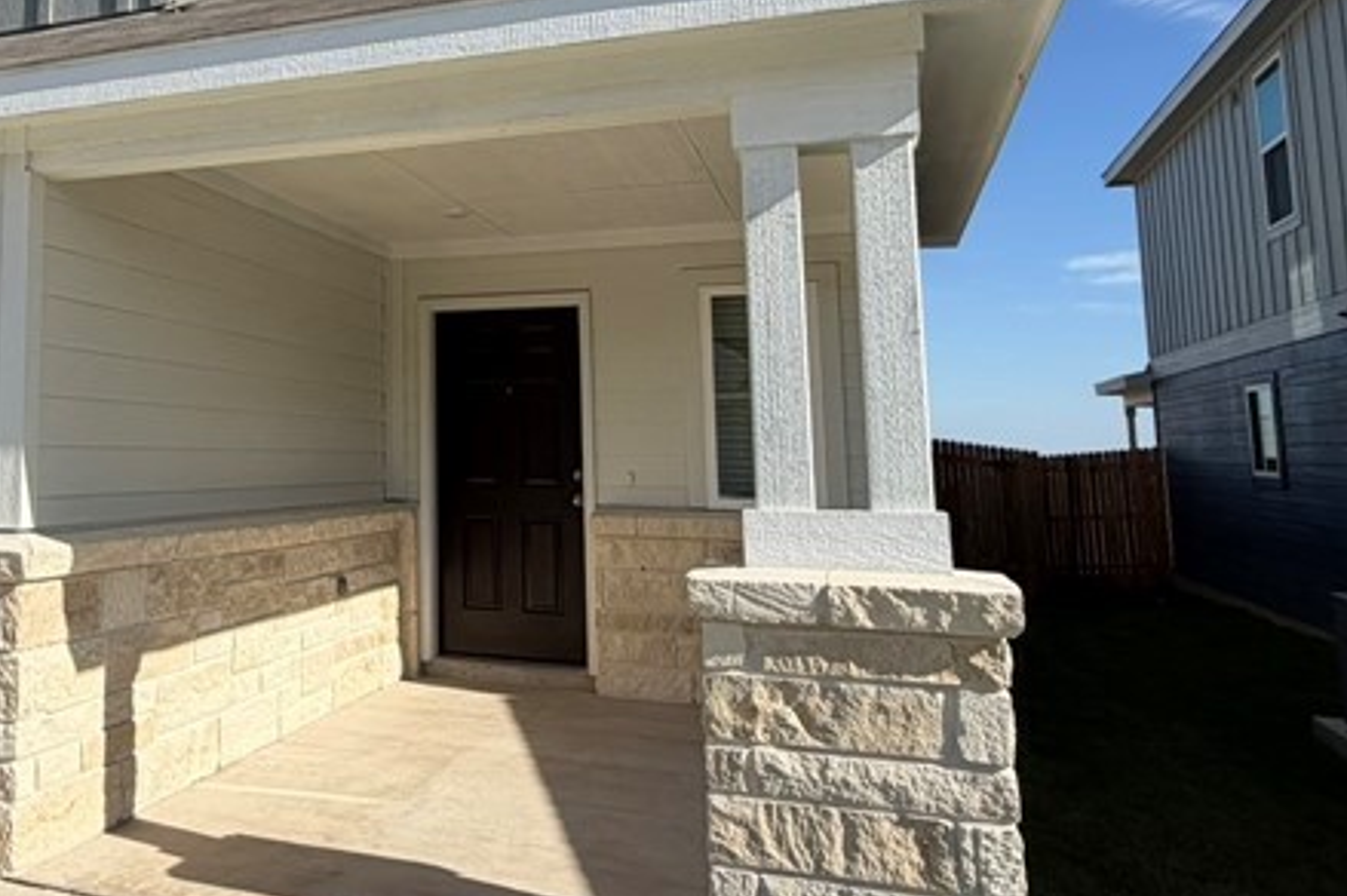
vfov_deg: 38.3
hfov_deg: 52.3
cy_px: 279
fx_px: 1271
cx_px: 270
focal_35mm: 34
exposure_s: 1/1087
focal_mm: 2.22
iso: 20
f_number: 2.2
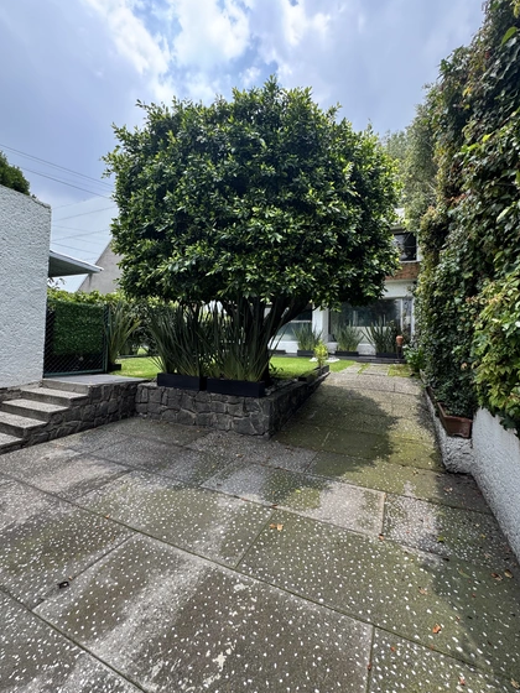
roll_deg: -1.5
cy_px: 330
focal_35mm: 15
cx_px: 259
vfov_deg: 98.1
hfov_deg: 81.7
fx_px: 300
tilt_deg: +3.4
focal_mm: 2.22
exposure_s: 1/317
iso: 40
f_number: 2.2
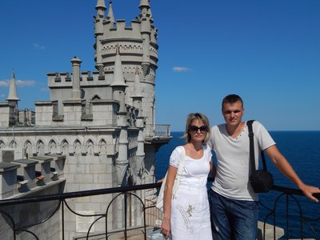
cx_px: 160
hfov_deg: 52.6
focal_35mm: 35
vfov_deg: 40.7
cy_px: 120
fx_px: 324
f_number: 6.7
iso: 125
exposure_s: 1/1000
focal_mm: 6.1
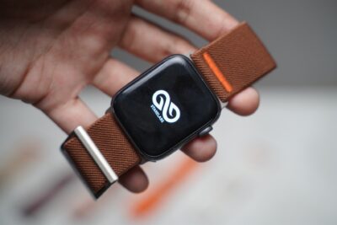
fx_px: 702
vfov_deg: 18.2
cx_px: 168
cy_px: 112
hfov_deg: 27.0
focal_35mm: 75
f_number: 4
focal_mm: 75
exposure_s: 1/200
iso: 1600
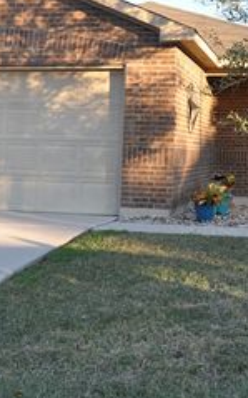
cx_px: 145
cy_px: 142
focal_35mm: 67
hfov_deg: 19.4
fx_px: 727
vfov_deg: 30.5
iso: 200
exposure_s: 1/160
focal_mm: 21
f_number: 6.3
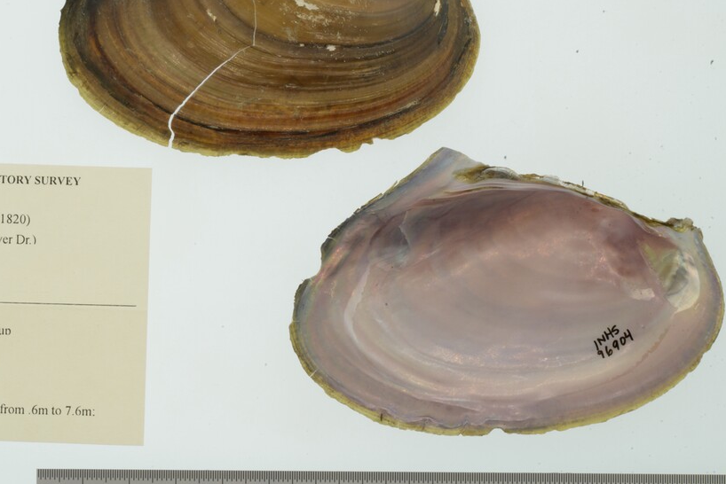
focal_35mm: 88
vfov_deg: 15.5
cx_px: 244
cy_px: 211
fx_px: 1775
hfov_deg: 23.0
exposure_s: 1/10
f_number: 32
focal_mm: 60
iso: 100
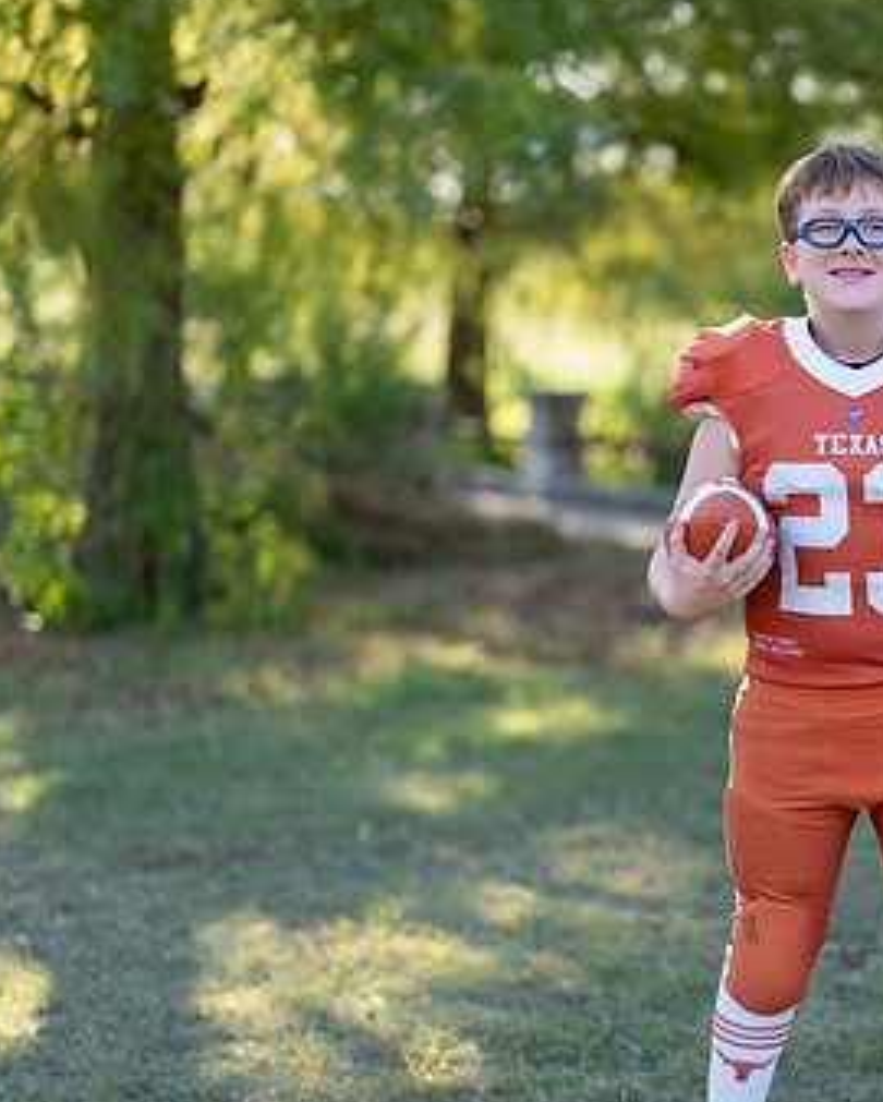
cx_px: 899
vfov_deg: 19.7
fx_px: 3166
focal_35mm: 97
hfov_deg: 15.6
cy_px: 670
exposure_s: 1/1250
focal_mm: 50
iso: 100
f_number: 1.2
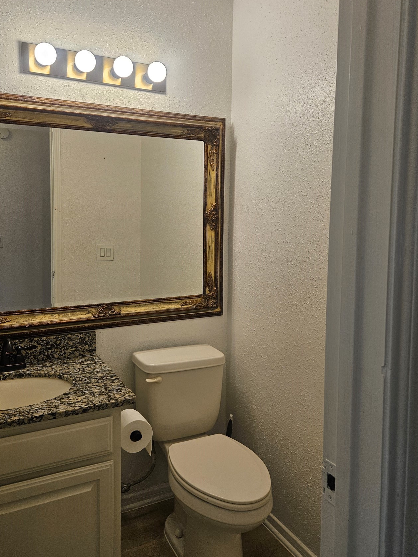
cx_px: 191
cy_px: 260
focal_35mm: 28
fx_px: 451
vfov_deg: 63.4
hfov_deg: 49.7
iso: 64
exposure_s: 1/120
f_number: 1.8
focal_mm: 5.4
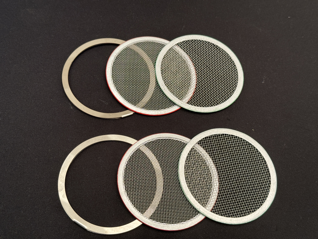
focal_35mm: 48
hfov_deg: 39.7
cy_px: 120
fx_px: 441
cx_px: 159
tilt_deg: -62.9
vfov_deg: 30.3
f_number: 1.78
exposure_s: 1/50
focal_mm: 6.76
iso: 64
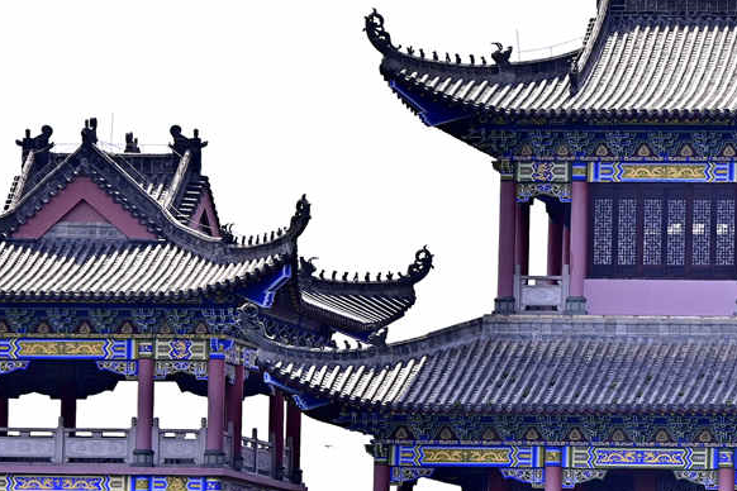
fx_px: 5773
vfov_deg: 4.9
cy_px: 521
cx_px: 886
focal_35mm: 282
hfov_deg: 7.2
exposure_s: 1/400
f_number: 6.3
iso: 140
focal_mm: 82
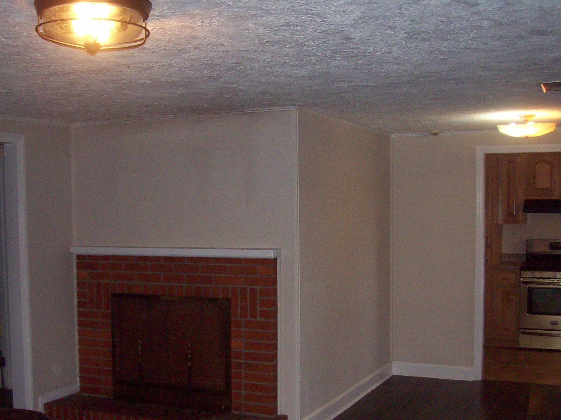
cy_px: 262
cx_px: 242
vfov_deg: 30.1
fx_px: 777
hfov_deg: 39.6
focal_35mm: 48
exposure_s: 1/64
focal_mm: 6
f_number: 2.7
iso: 140
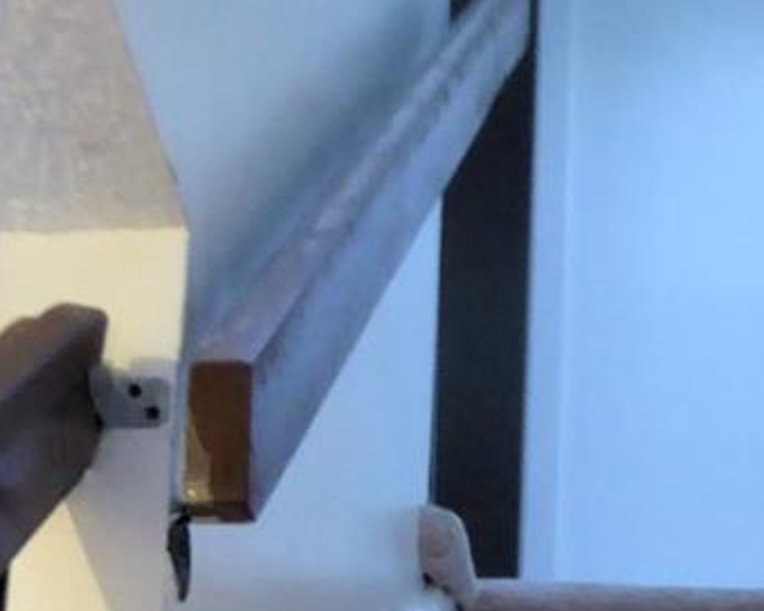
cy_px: 1116
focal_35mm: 125
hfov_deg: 14.7
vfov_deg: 11.4
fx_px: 2826
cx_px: 982
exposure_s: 1/15
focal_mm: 5
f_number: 3.5
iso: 400
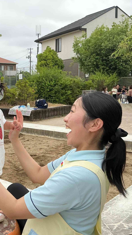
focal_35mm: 43
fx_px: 267
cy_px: 117
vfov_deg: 47.4
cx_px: 7
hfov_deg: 26.6
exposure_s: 1/1121
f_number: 1.8
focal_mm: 3
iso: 25
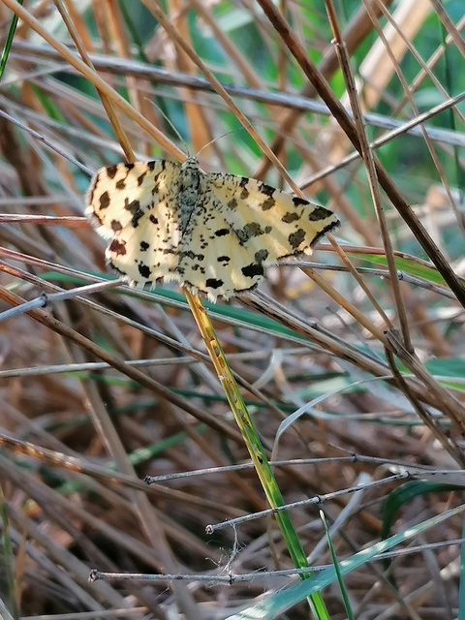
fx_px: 1594
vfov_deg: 22.0
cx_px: 232
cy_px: 310
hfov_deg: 16.6
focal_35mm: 89
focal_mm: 4.75
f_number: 1.8
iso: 50
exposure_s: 1/183
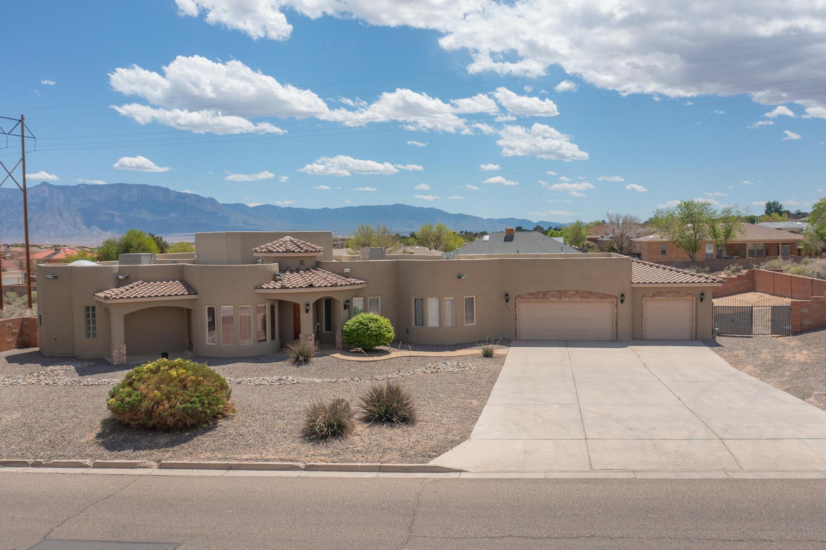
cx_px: 413
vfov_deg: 46.4
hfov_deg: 65.5
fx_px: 642
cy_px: 275
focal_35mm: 28
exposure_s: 1/2000
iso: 100
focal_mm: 10.26
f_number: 3.2
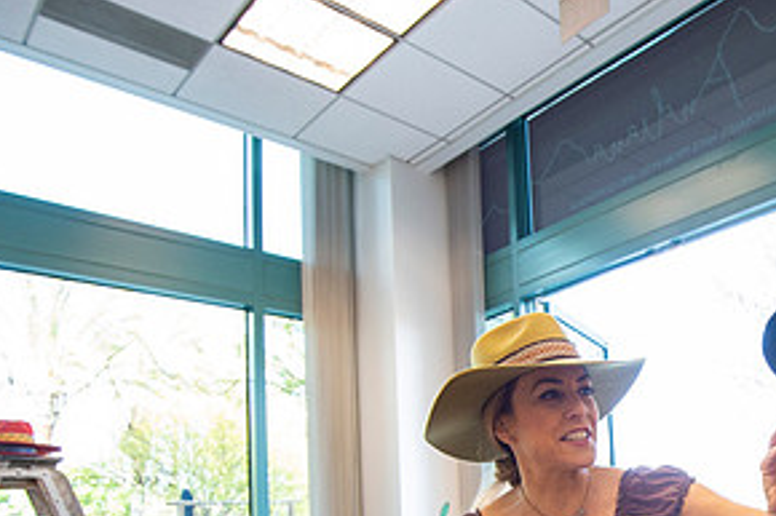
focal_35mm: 32
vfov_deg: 37.7
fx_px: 689
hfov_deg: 52.8
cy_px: 487
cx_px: 674
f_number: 5
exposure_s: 1/160
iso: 2000
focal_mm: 16
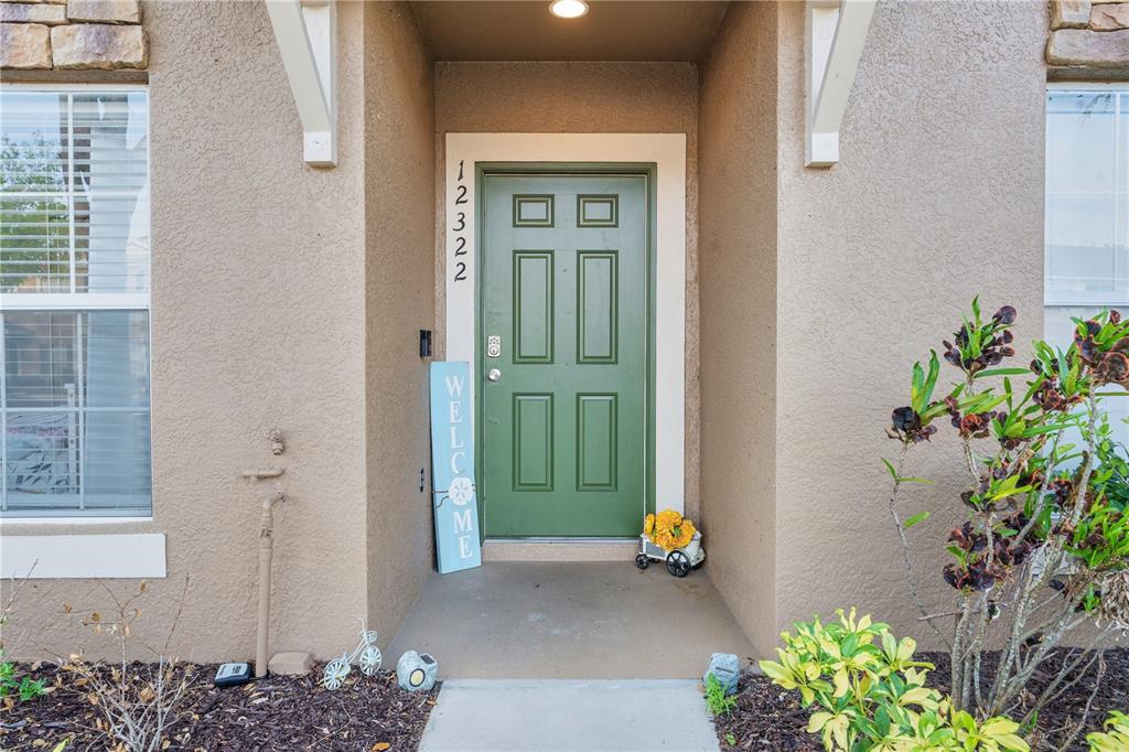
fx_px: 721
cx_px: 564
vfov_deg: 55.1
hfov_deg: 76.1
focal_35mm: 23
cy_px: 376
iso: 200
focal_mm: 23
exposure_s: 1/20
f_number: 9
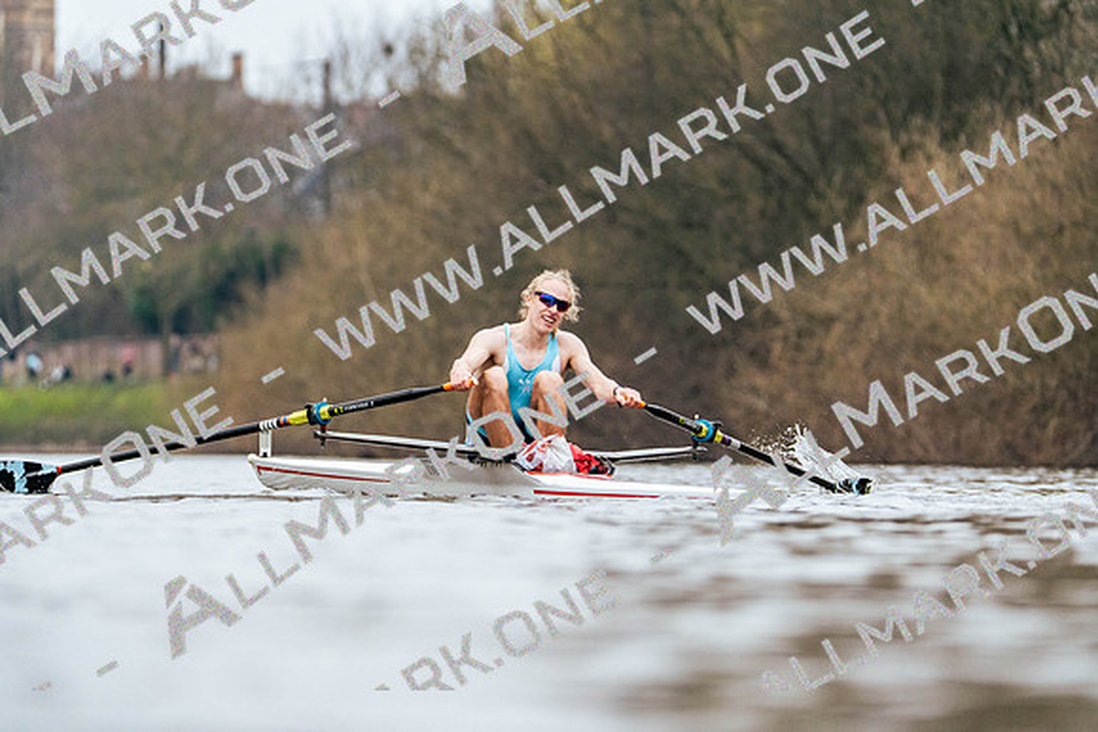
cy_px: 366
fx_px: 11470
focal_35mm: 376
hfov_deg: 5.5
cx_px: 549
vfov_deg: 3.7
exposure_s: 1/2000
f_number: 6.3
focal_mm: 376
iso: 4000
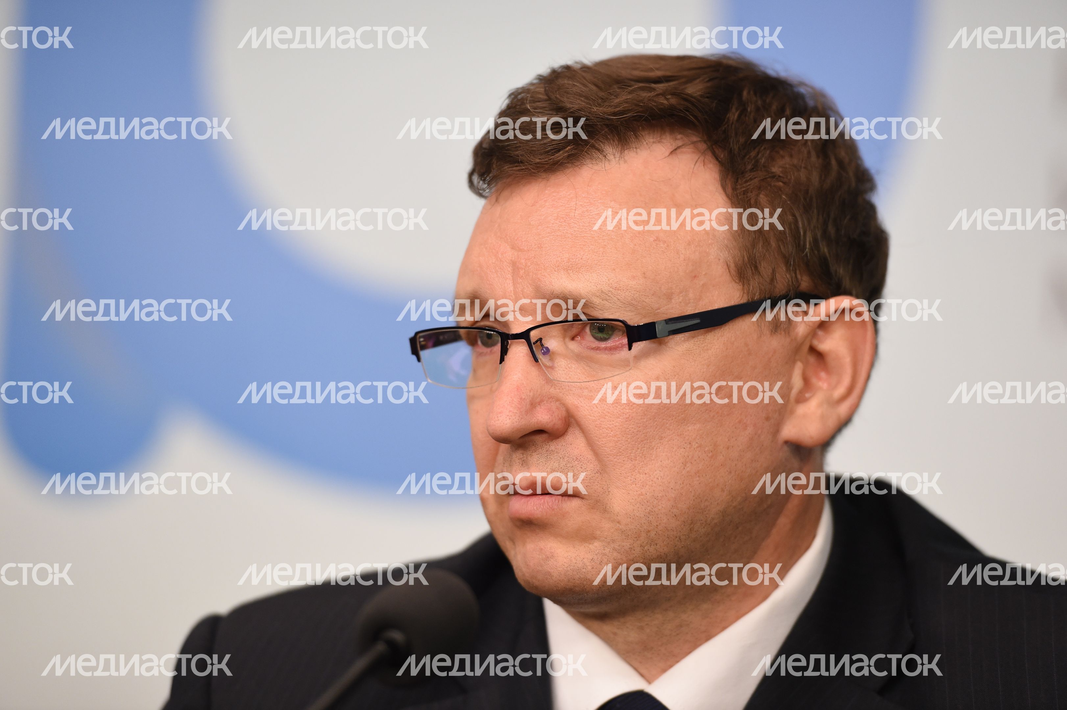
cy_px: 355
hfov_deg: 10.3
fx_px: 5925
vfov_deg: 6.9
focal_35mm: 200
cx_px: 534
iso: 2000
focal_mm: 200
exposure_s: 1/320
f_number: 3.2
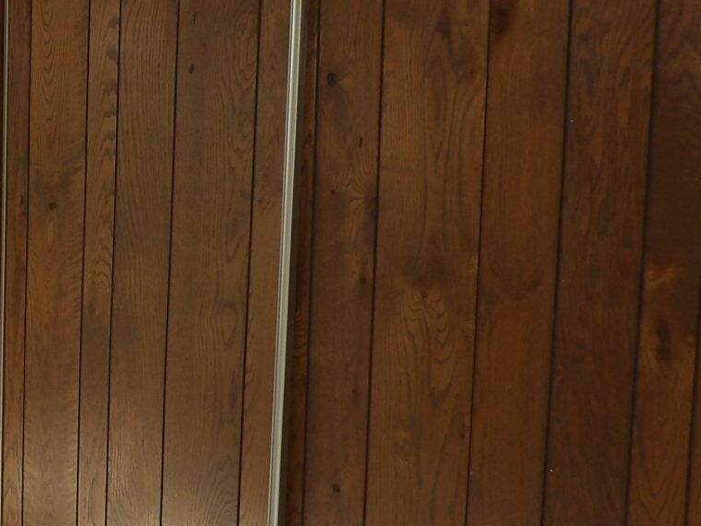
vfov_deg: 22.6
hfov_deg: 26.4
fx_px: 1316
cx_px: -150
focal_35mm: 65
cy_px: 250
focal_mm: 4.3
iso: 100
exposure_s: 1/64
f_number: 3.2
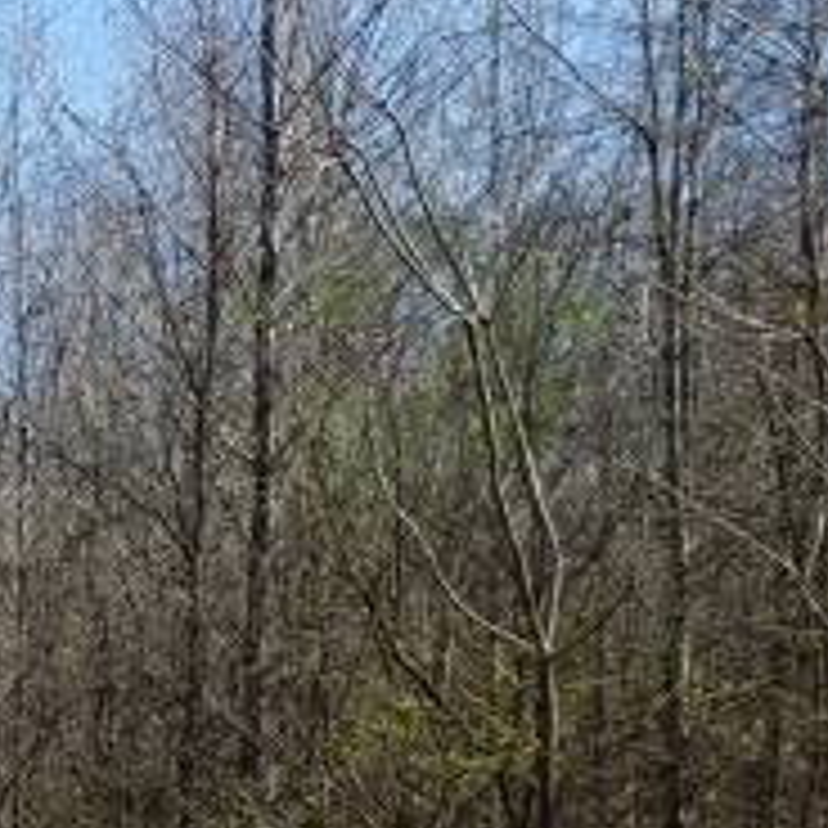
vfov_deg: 20.4
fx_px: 2165
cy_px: 972
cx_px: -396
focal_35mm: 80
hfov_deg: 19.1
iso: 50
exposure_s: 1/693
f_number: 2.4
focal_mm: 4.3
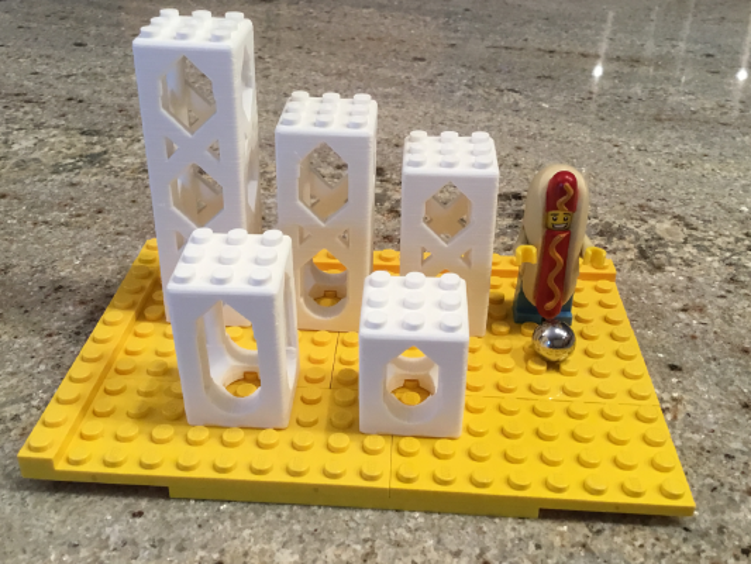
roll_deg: -0.1
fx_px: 673
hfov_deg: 58.3
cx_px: 376
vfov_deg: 45.5
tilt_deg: -29.3
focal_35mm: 31
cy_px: 282
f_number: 2.4
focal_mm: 3.3
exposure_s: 1/30
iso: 64
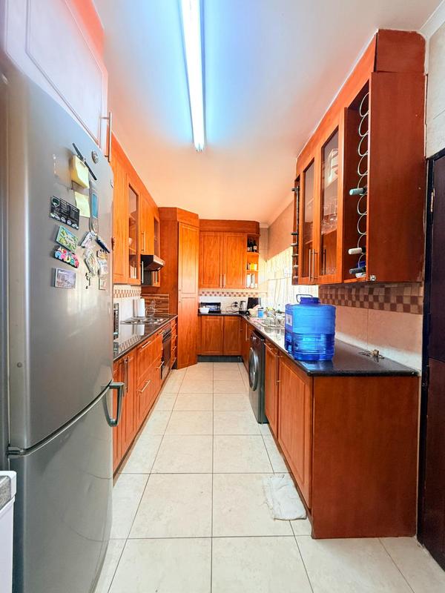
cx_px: 222
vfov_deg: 102.1
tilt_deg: -0.7
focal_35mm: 14
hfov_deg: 85.7
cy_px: 296
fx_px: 240
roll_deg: -0.7
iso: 320
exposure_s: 1/99
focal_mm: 2.22
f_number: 2.2
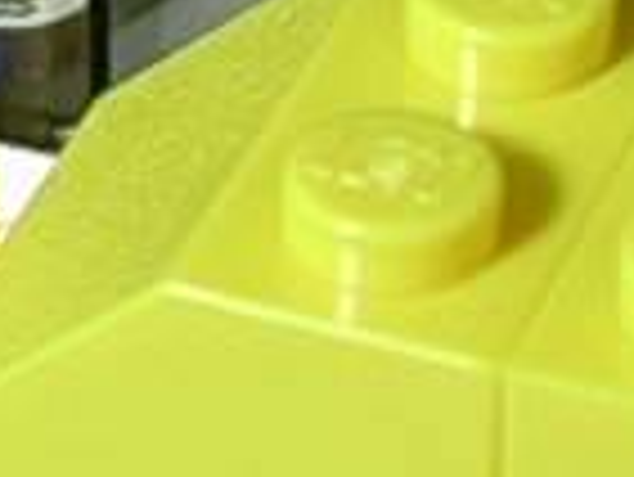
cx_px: -459
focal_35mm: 341
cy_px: 99
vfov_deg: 4.4
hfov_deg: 5.7
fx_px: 6251
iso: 70
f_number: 3.8
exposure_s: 1/7.7
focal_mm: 11.3
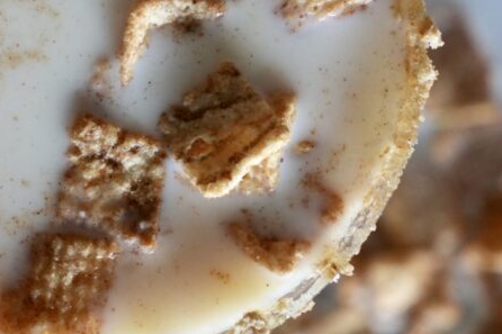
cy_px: 25
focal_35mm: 156
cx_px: 38
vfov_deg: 8.7
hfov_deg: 13.0
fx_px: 2177
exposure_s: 1/125
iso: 1600
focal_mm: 45.3
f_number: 3.5
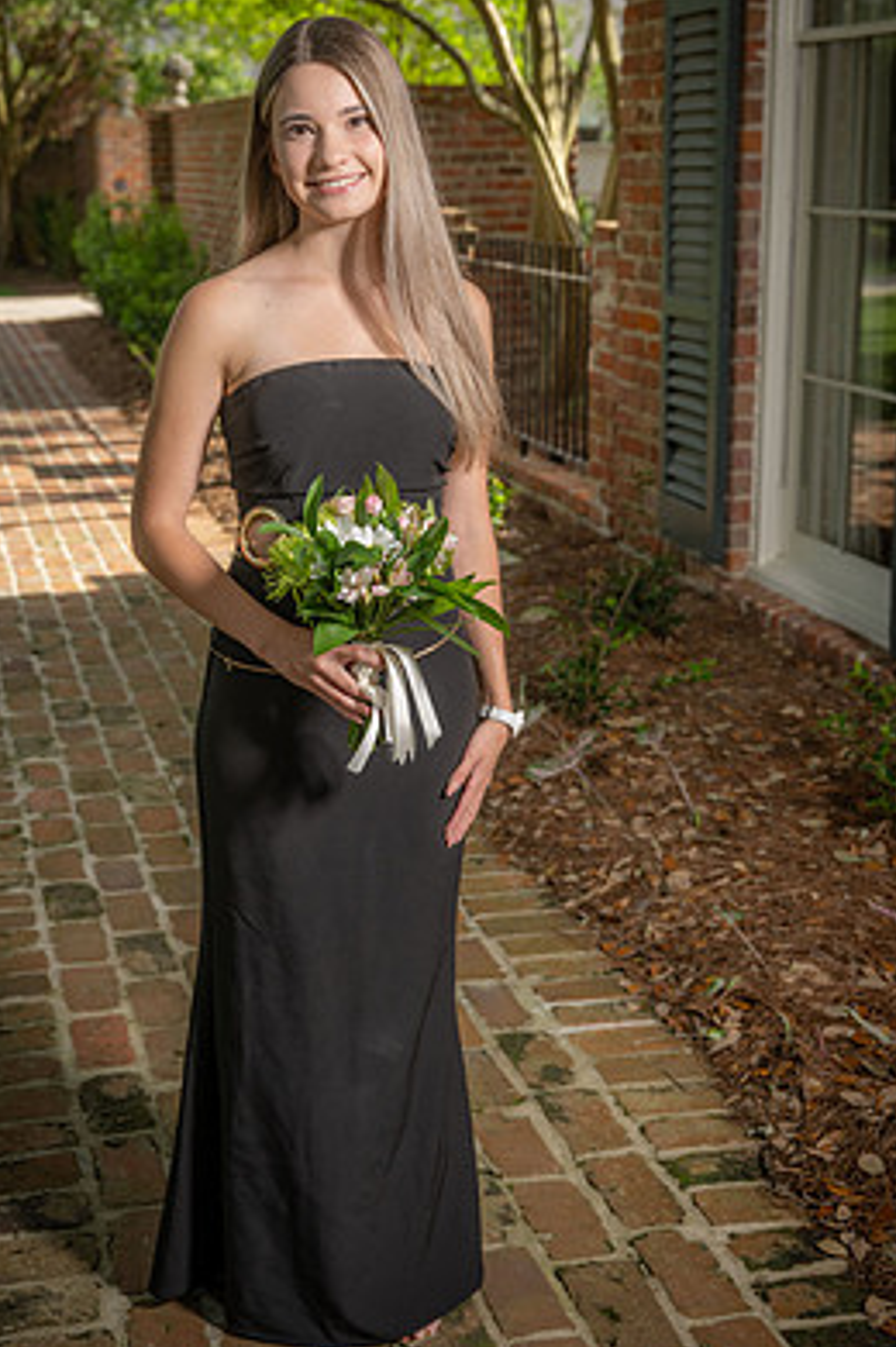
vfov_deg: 37.5
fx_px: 1982
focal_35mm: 53
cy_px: 630
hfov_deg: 25.5
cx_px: 424
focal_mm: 46
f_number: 5.6
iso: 100
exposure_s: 1/160
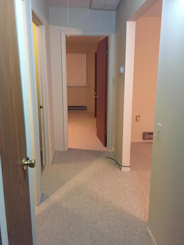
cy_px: 122
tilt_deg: -12.3
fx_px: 206
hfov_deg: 48.2
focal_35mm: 29
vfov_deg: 61.7
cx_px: 92
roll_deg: +0.8
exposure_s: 1/30
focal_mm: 4.15
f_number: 2.2
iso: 320
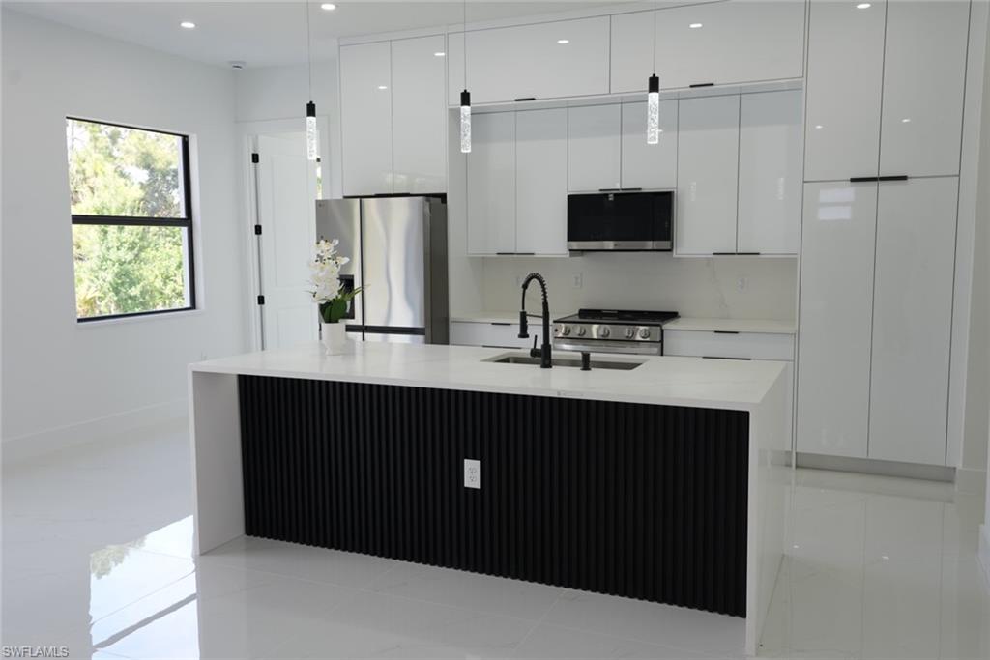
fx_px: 853
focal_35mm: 31
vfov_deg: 42.3
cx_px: 495
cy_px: 330
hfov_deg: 60.3
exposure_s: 1/40
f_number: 5.6
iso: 200
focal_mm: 31
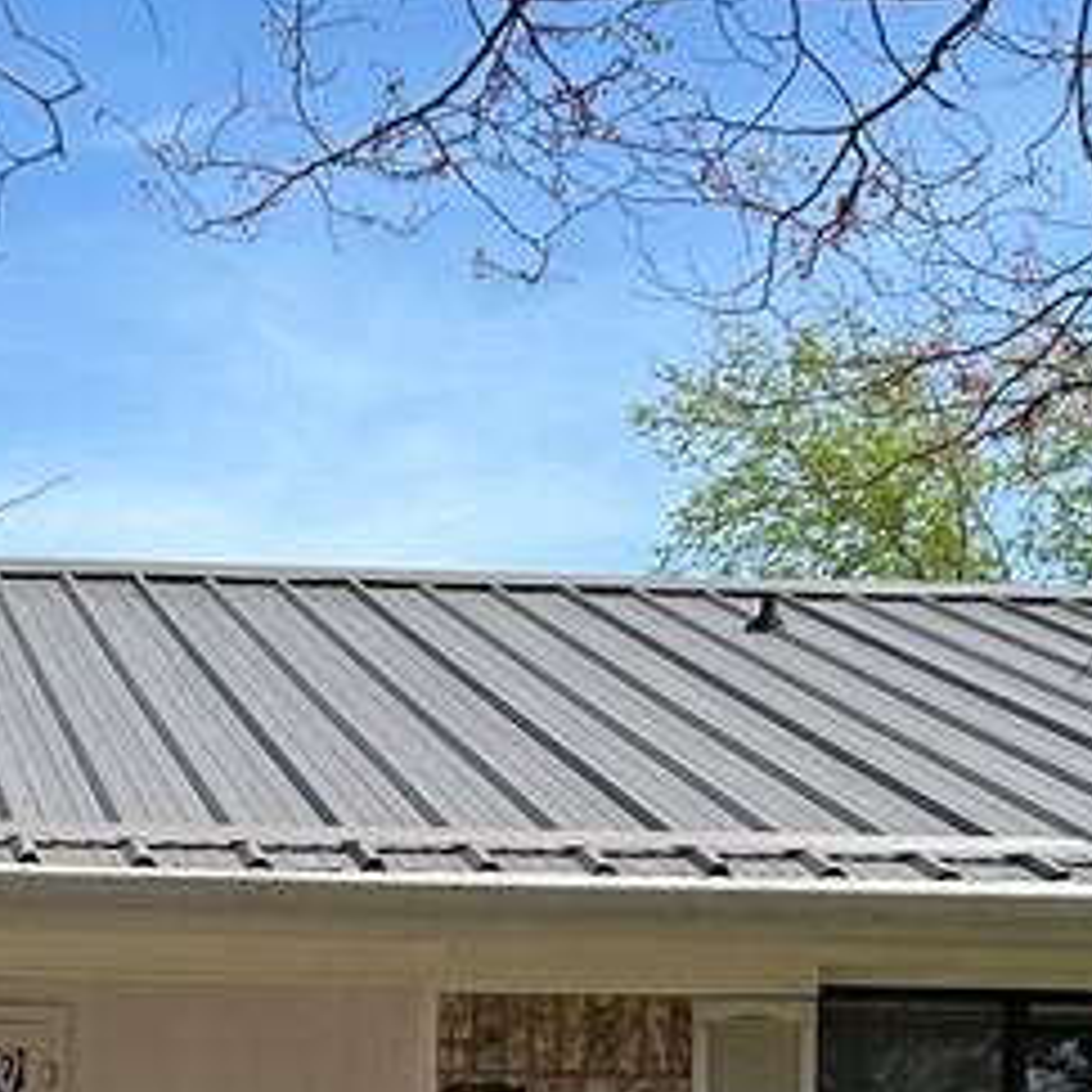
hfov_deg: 17.3
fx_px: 3462
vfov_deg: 17.2
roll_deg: -0.7
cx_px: -99
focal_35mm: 97
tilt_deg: -0.4
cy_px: 1290
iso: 50
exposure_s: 1/2513
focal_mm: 5.7
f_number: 1.5
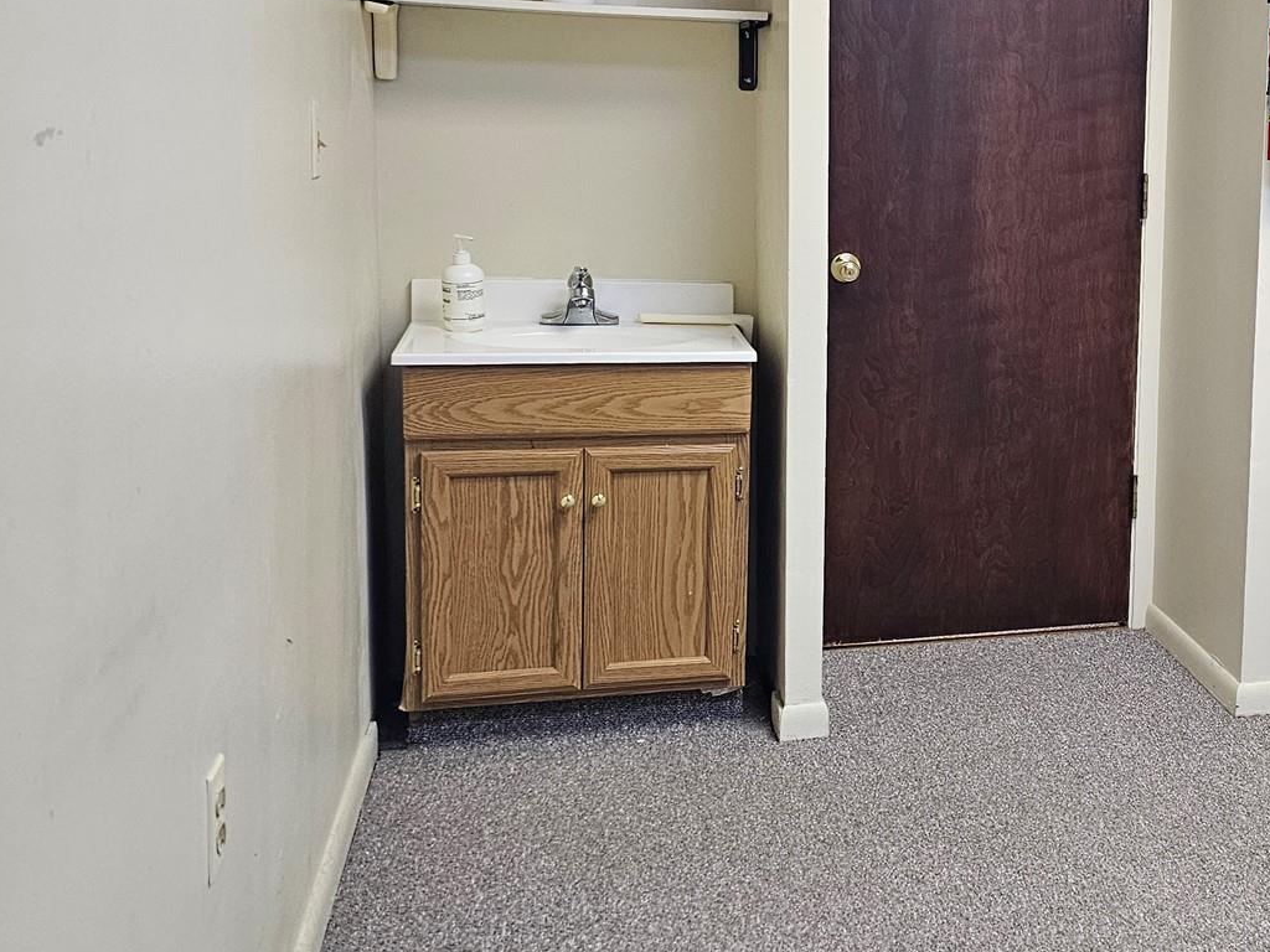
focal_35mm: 46
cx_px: 1197
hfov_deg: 37.8
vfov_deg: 31.3
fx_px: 1688
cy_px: 328
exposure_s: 1/120
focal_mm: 6.3
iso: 250
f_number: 1.7
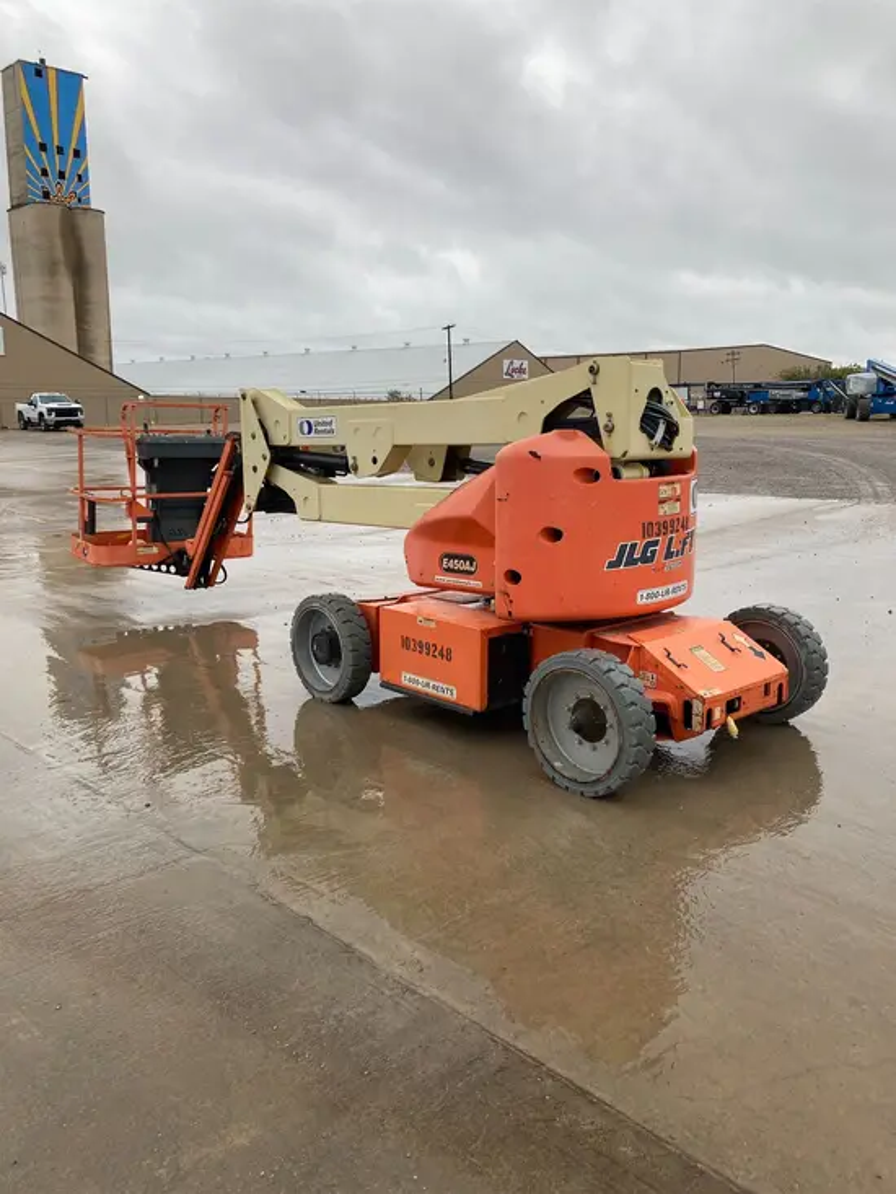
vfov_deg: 63.4
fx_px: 966
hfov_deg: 49.8
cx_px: 448
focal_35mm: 28
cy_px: 597
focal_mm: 3.99
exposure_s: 1/352
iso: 20
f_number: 1.8
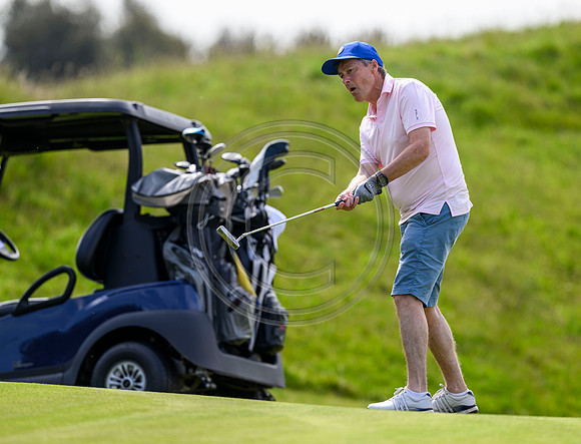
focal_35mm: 438
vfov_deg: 3.4
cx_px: 333
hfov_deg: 4.5
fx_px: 7393
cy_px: 222
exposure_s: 1/2000
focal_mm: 400
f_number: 4
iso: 500
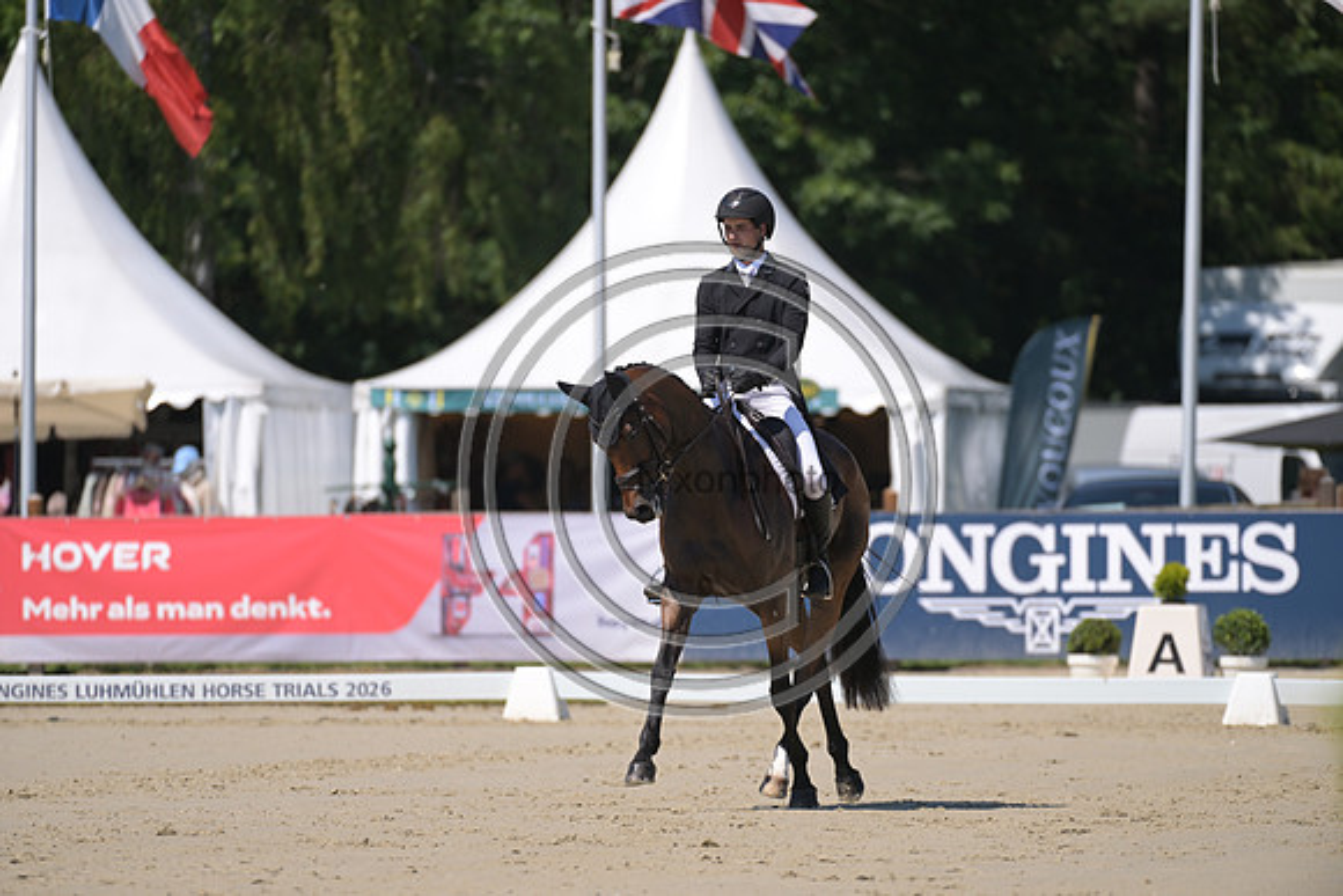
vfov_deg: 3.4
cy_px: 448
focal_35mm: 400
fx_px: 14925
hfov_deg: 5.2
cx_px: 672
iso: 200
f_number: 5
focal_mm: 400
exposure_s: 1/1250
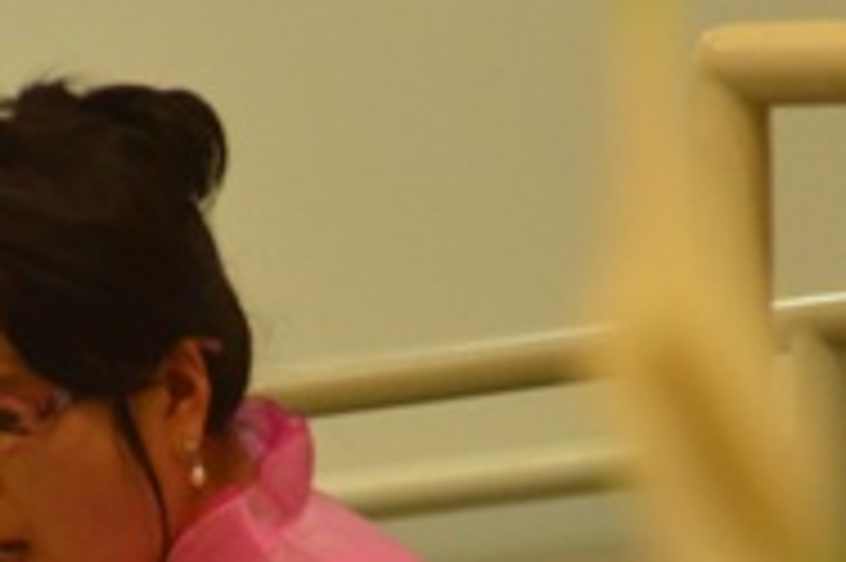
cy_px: 625
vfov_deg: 1.3
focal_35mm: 1022
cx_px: 180
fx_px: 23995
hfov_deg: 2.0
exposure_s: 1/40
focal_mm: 200
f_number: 5.6
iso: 1600
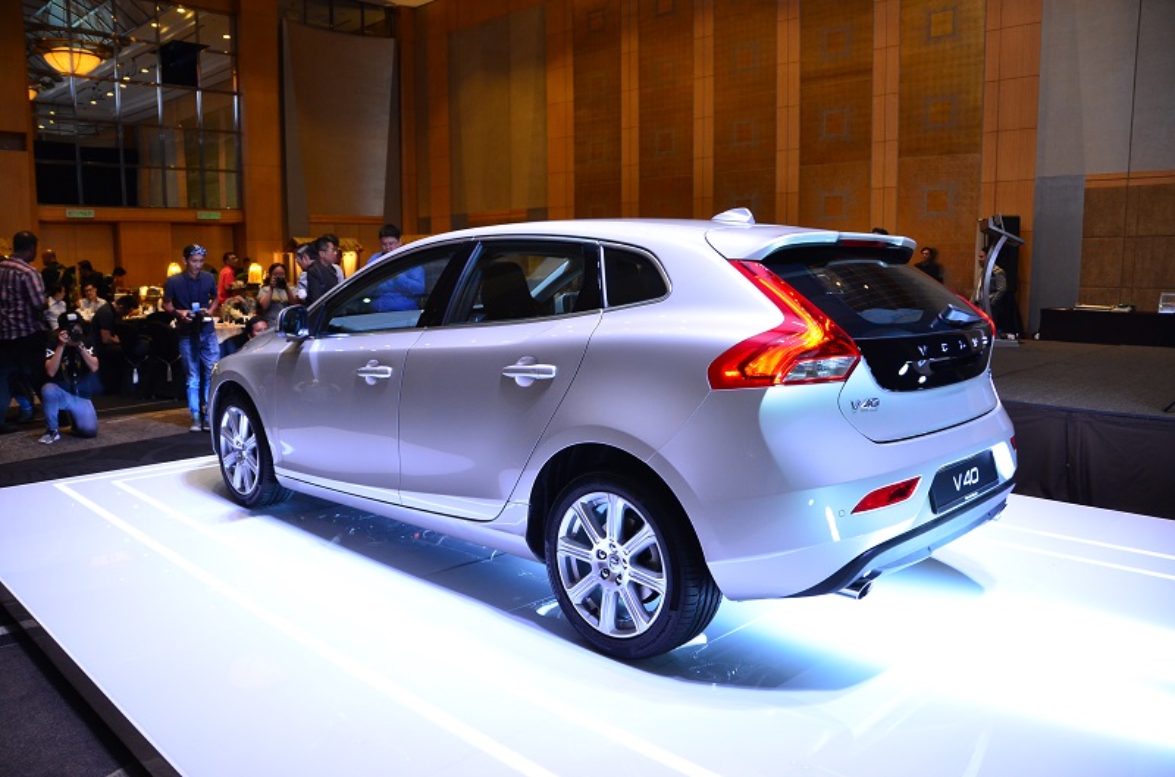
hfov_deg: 67.5
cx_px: 588
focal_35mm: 27
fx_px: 879
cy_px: 388
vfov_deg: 47.7
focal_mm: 18
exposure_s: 1/80
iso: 800
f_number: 4.5
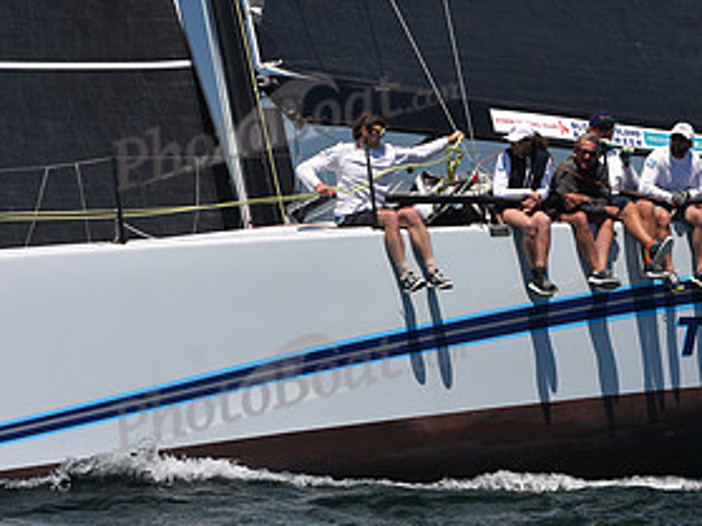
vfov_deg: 10.6
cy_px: 220
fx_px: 2838
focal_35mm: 140
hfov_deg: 14.0
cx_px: 599
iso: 250
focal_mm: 70
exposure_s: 1/800
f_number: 6.3
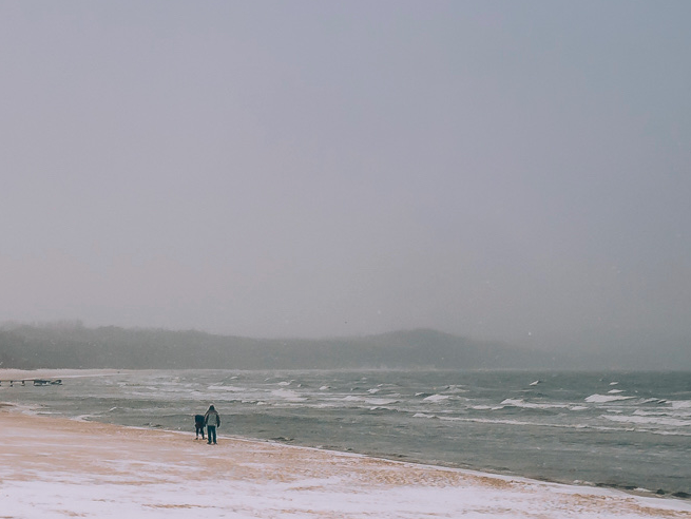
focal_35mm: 75
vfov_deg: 19.1
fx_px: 1498
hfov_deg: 24.6
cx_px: -20
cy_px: 519
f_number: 5
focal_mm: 12
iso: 200
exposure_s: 1/800
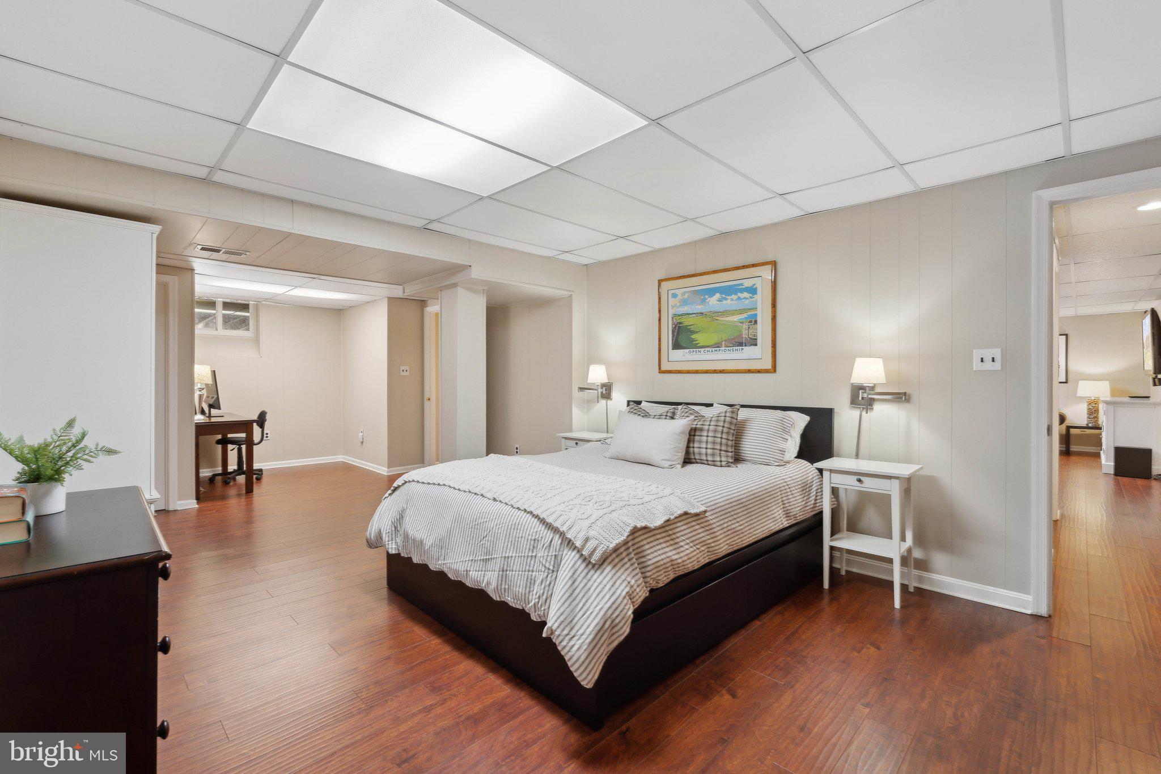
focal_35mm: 16
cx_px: 580
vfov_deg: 73.7
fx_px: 516
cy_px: 387
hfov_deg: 96.7
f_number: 8
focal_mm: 16
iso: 640
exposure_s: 1/10
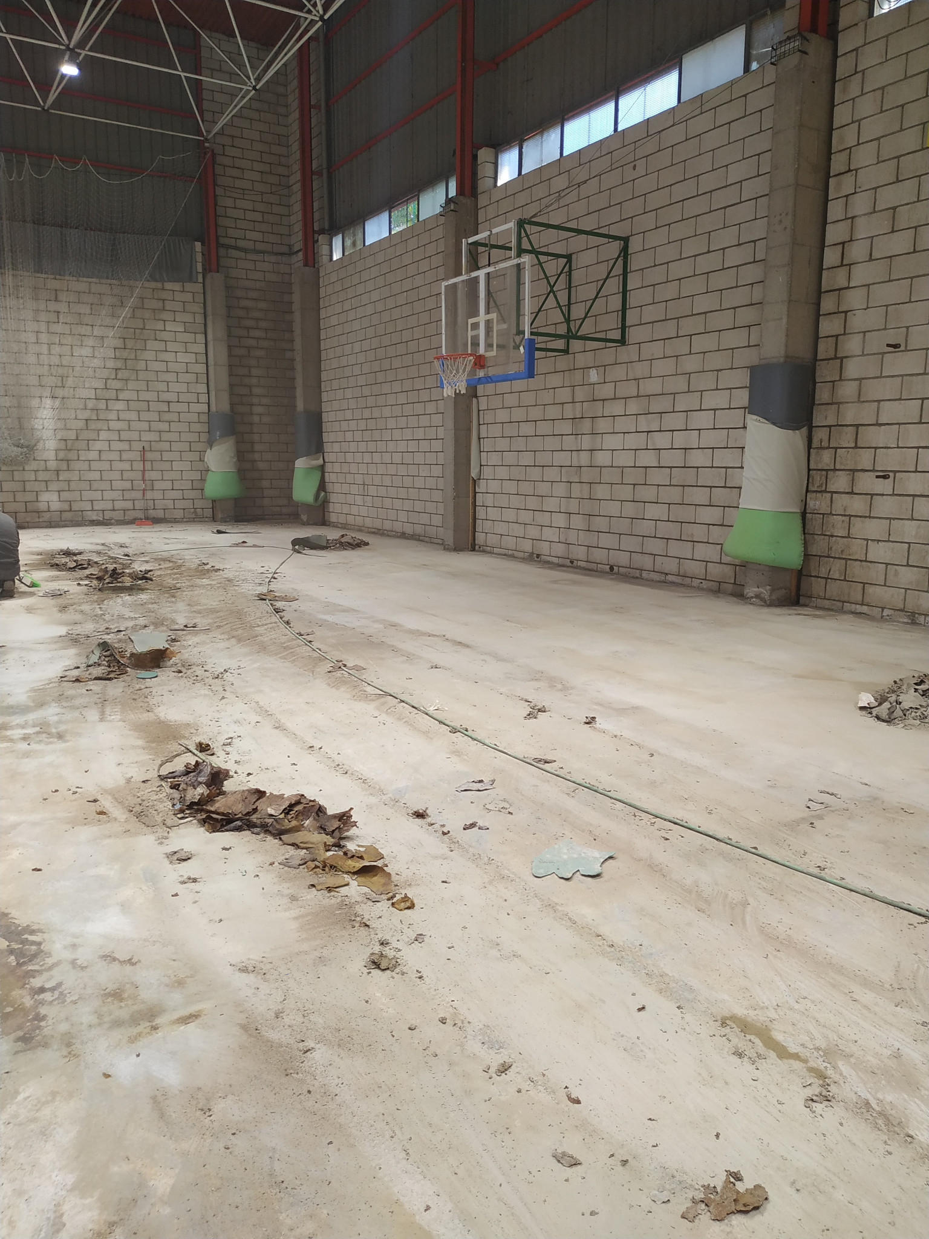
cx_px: 464
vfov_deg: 71.6
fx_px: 859
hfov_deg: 56.8
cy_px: 620
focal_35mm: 24
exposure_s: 1/50
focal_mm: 3.94
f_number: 1.9
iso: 160
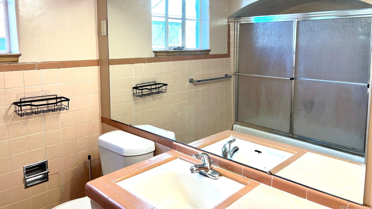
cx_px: 188
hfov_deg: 66.1
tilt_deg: -5.6
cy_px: 72
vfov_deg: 39.7
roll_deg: +1.1
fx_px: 286
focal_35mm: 29
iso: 64
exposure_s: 1/141
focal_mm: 5.7
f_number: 1.5
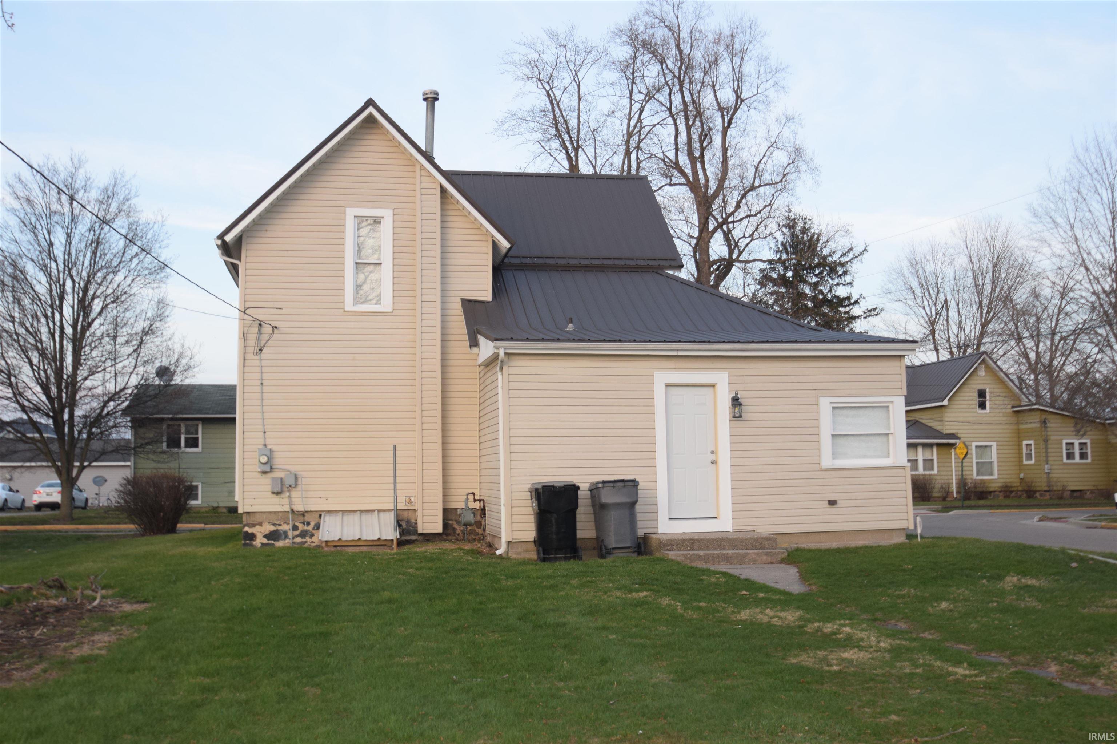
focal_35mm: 36
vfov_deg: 36.9
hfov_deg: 53.1
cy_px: 372
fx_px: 1117
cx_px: 558
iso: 450
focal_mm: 24
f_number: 5.6
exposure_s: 1/125
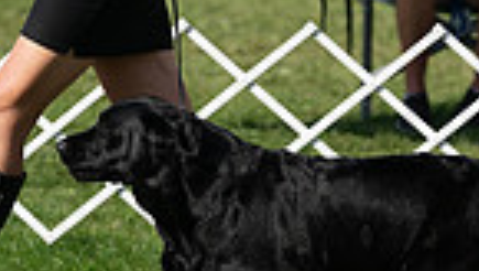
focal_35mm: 556
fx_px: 7071
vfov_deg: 2.2
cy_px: -30
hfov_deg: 3.9
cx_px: 261
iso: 100
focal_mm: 133
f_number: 4
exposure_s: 1/1250
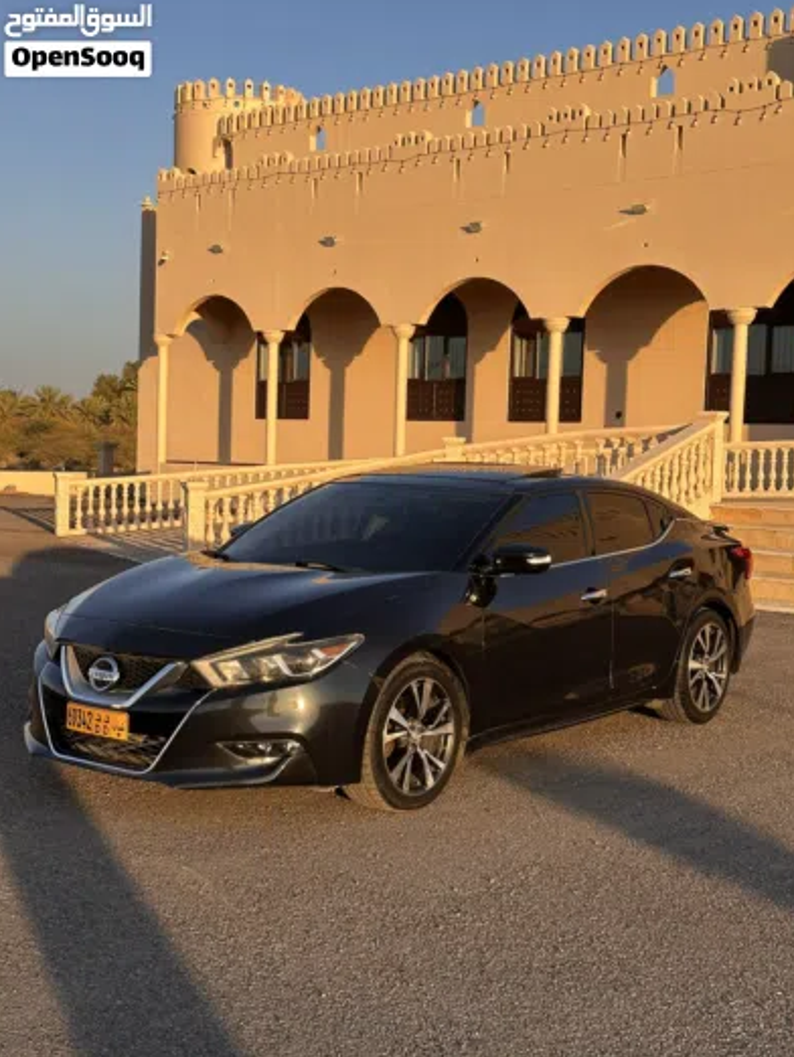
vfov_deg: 38.9
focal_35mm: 49
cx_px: 401
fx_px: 1497
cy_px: 536
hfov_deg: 29.7
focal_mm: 6.86
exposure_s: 1/1517
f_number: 1.78
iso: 64
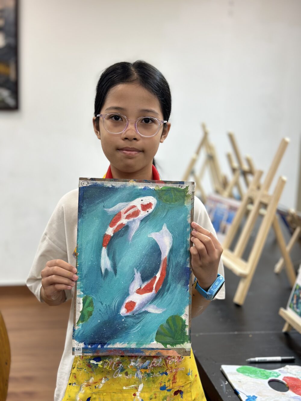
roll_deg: -2.5
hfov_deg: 30.3
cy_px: 200
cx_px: 150
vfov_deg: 39.7
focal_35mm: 48
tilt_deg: -9.4
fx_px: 556
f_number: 1.78
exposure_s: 1/121
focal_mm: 6.86
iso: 80
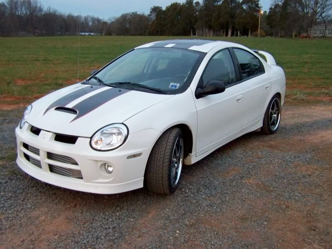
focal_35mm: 38
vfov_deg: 37.7
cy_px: 124
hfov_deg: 49.0
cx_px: 166
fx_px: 364
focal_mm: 6.3
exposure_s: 1/60
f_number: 2.8
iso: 500
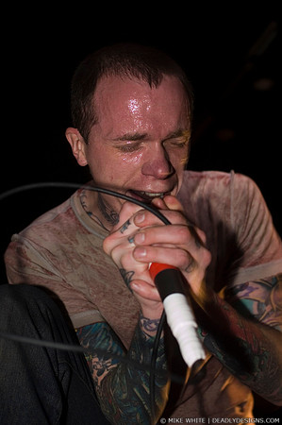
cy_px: 212
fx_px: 618
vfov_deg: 37.9
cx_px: 141
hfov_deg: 25.7
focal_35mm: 52
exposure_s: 1/60
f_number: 2.8
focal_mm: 35
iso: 800
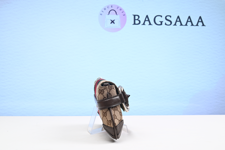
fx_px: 256
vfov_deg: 32.7
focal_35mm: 41
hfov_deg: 47.4
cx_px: 112
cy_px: 75
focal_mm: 41
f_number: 16
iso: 100
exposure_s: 1/2
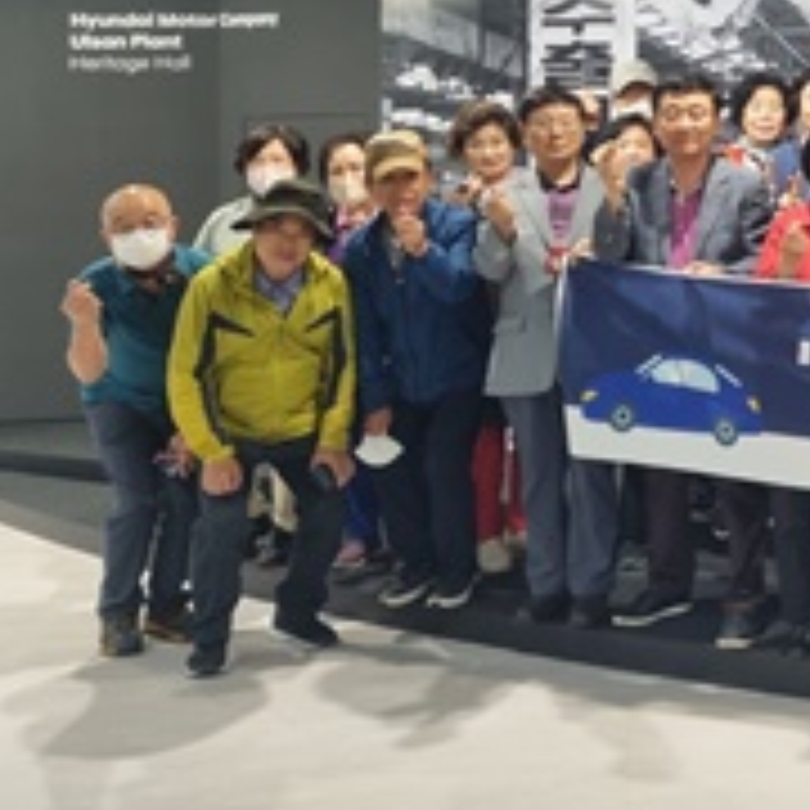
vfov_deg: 25.9
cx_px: 1102
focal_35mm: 64
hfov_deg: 23.3
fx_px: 1694
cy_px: 65
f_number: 1.8
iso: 200
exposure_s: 1/40
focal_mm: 5.4
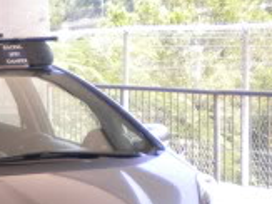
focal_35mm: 161
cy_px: 252
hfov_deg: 11.3
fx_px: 1264
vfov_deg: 9.1
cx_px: -240
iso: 113
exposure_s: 1/130
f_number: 3.5
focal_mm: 7.4
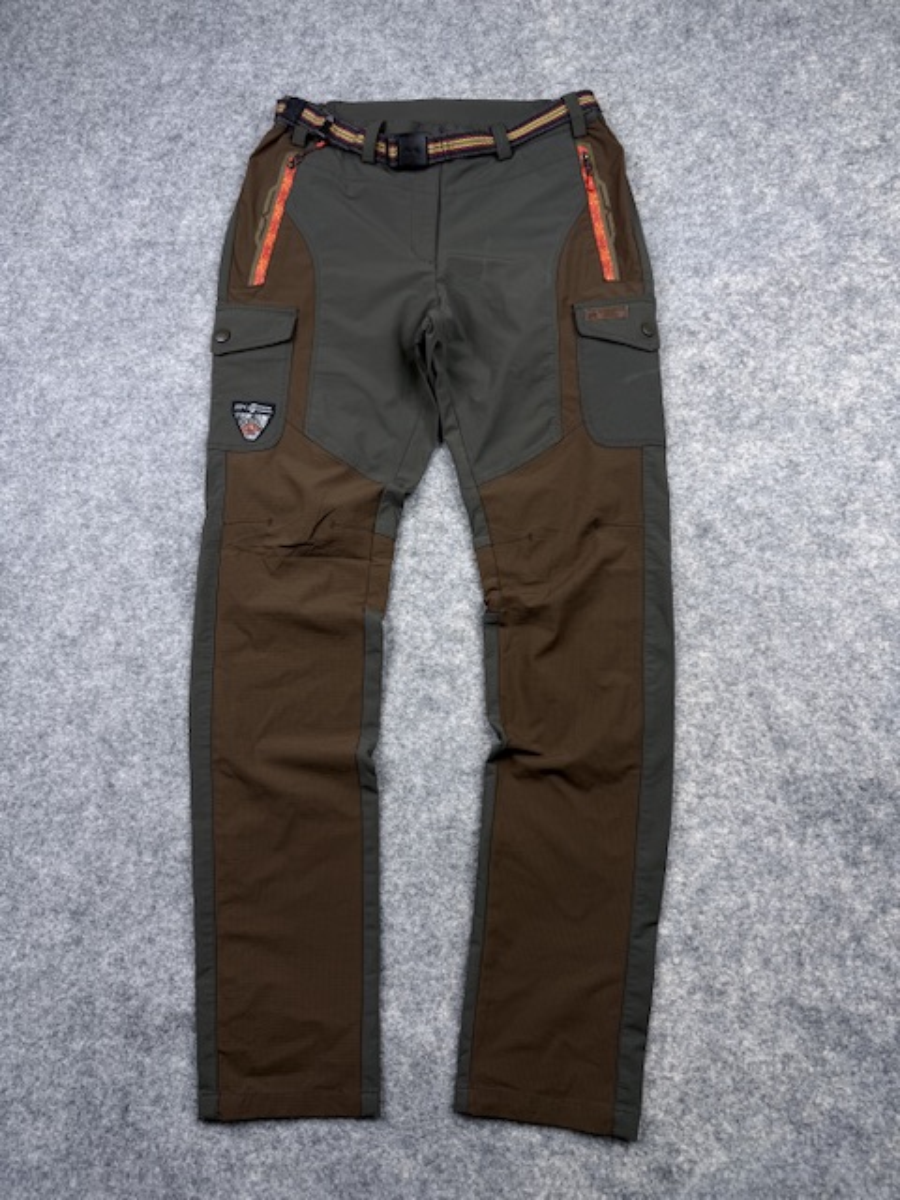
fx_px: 832
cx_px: 450
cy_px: 600
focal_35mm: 24
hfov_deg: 56.8
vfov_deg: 71.6
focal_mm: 6.76
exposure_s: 1/121
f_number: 1.78
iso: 64
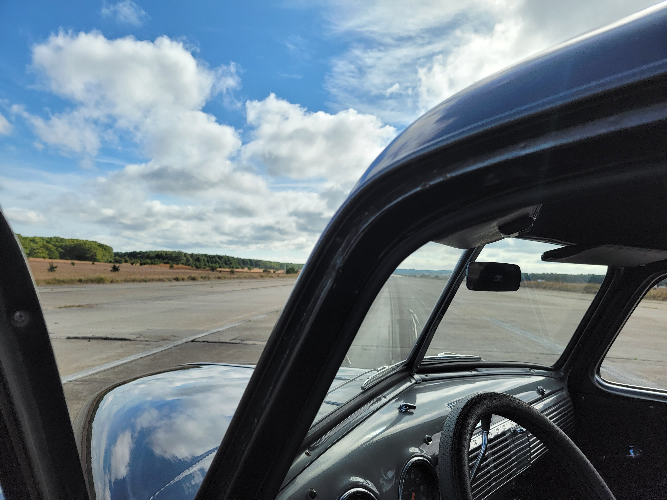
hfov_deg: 71.6
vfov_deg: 56.8
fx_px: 462
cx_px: 334
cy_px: 250
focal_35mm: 24
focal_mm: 6.7
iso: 16
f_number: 1.8
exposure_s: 1/1255
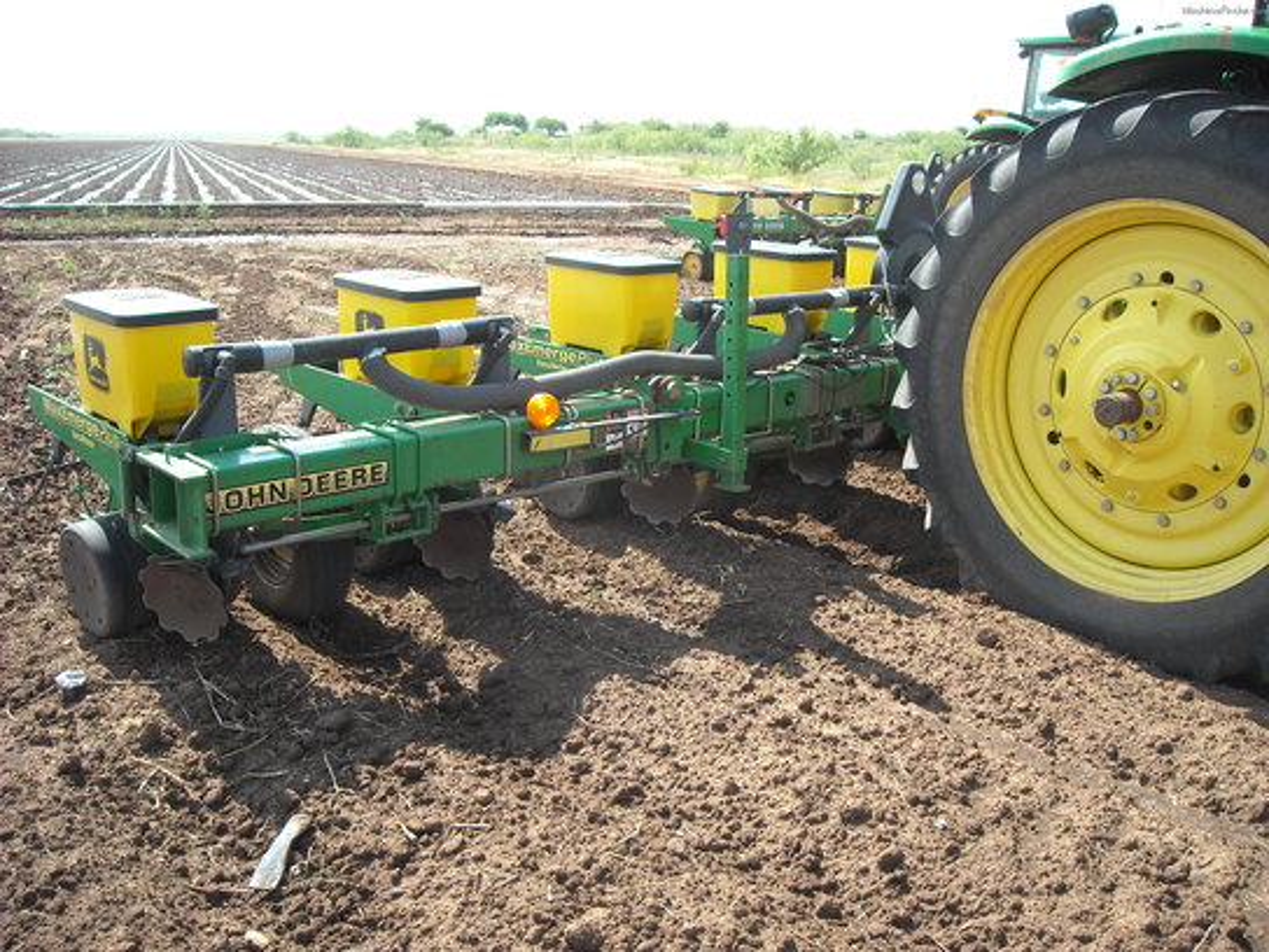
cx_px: 634
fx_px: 1283
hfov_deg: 52.6
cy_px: 476
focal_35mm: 35
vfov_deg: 40.7
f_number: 2.8
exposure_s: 1/284
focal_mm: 5.7
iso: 64
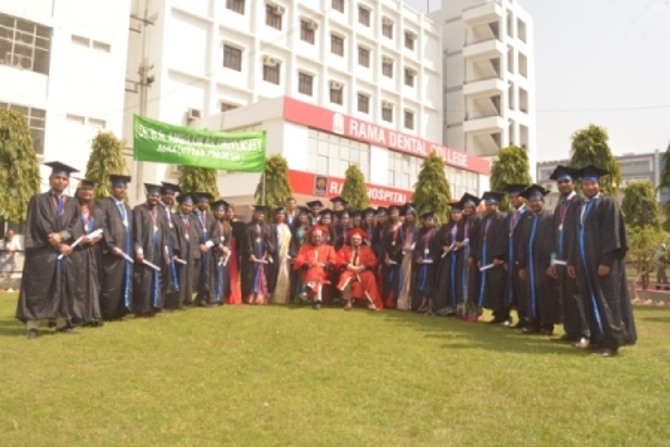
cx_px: 335
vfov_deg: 47.9
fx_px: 502
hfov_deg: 67.4
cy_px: 224
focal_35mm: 27
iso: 1000
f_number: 20
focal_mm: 18
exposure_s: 1/200
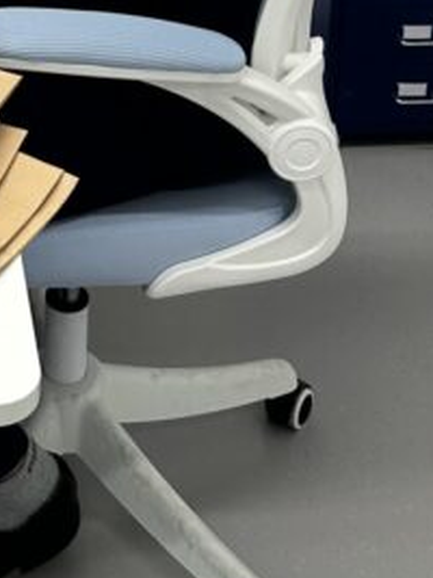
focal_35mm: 92
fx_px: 1536
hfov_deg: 15.4
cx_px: -93
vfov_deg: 17.9
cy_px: -403
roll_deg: -0.3
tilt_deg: -13.6
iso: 100
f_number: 1.78
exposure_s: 1/121
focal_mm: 6.86
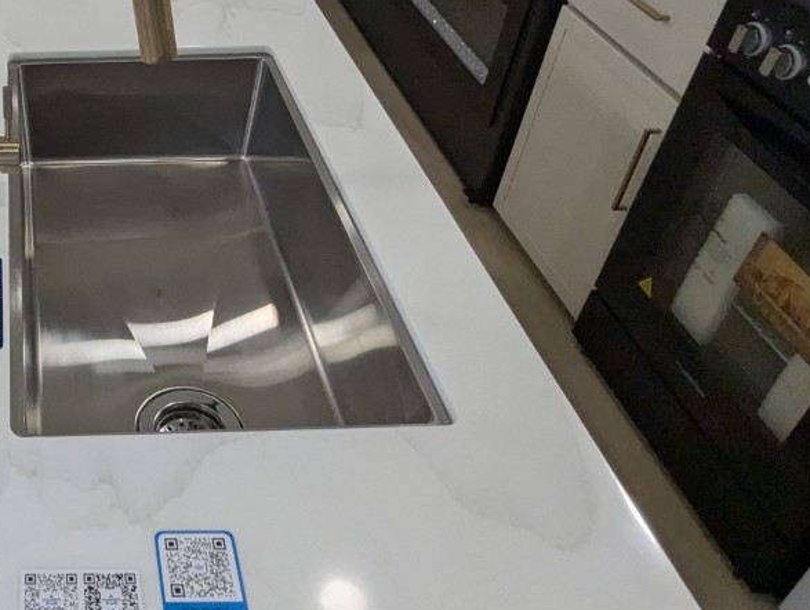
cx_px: 26
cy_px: 127
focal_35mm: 38
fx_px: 890
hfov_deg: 43.0
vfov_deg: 36.6
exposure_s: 1/142
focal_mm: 2.35
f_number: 2.2
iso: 440
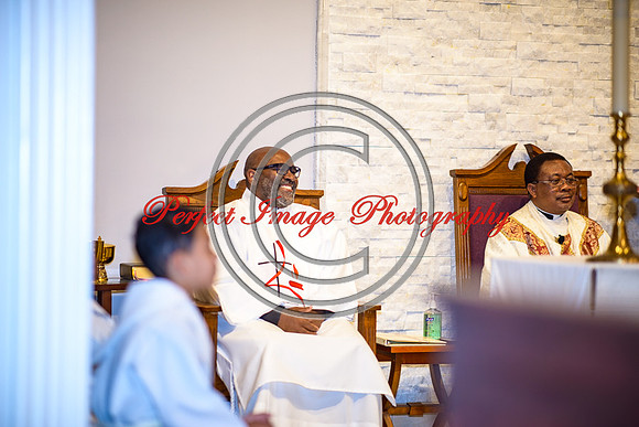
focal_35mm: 105
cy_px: 214
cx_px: 320
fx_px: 1864
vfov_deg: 13.0
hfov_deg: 19.5
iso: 100
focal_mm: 105
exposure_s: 1/100
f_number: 1.4
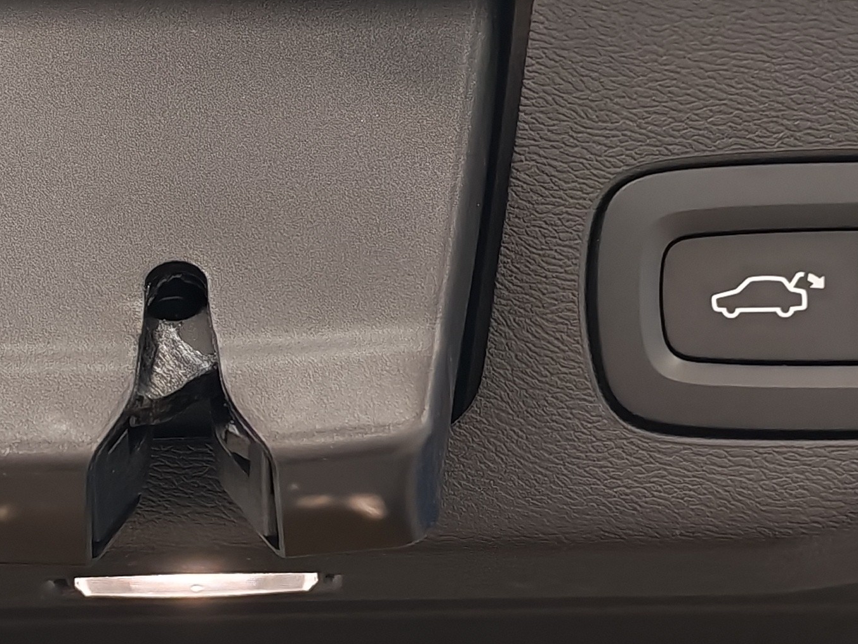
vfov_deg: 14.8
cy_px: 348
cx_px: 197
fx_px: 2479
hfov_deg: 19.5
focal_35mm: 100
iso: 640
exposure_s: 1/100
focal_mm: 6.12
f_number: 1.9
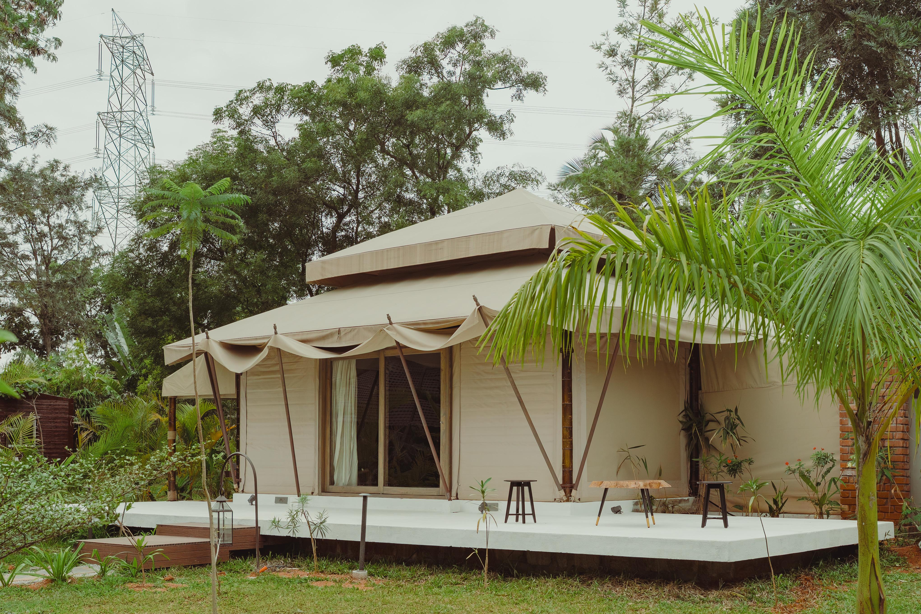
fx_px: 1232
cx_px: 460
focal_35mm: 48
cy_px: 422
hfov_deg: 41.0
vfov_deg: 27.8
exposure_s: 1/2000
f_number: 7.1
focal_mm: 35
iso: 800
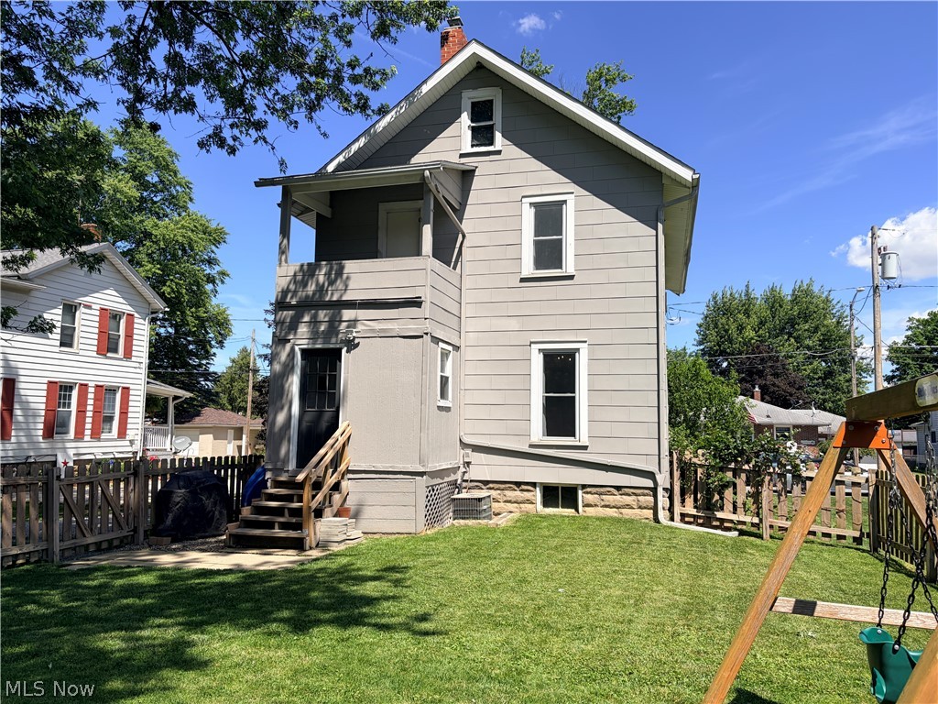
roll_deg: -0.4
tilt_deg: +7.9
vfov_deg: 53.1
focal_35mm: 26
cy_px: 352
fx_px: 705
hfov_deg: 67.3
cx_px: 469
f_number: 1.6
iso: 50
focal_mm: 5.96
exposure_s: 1/3448
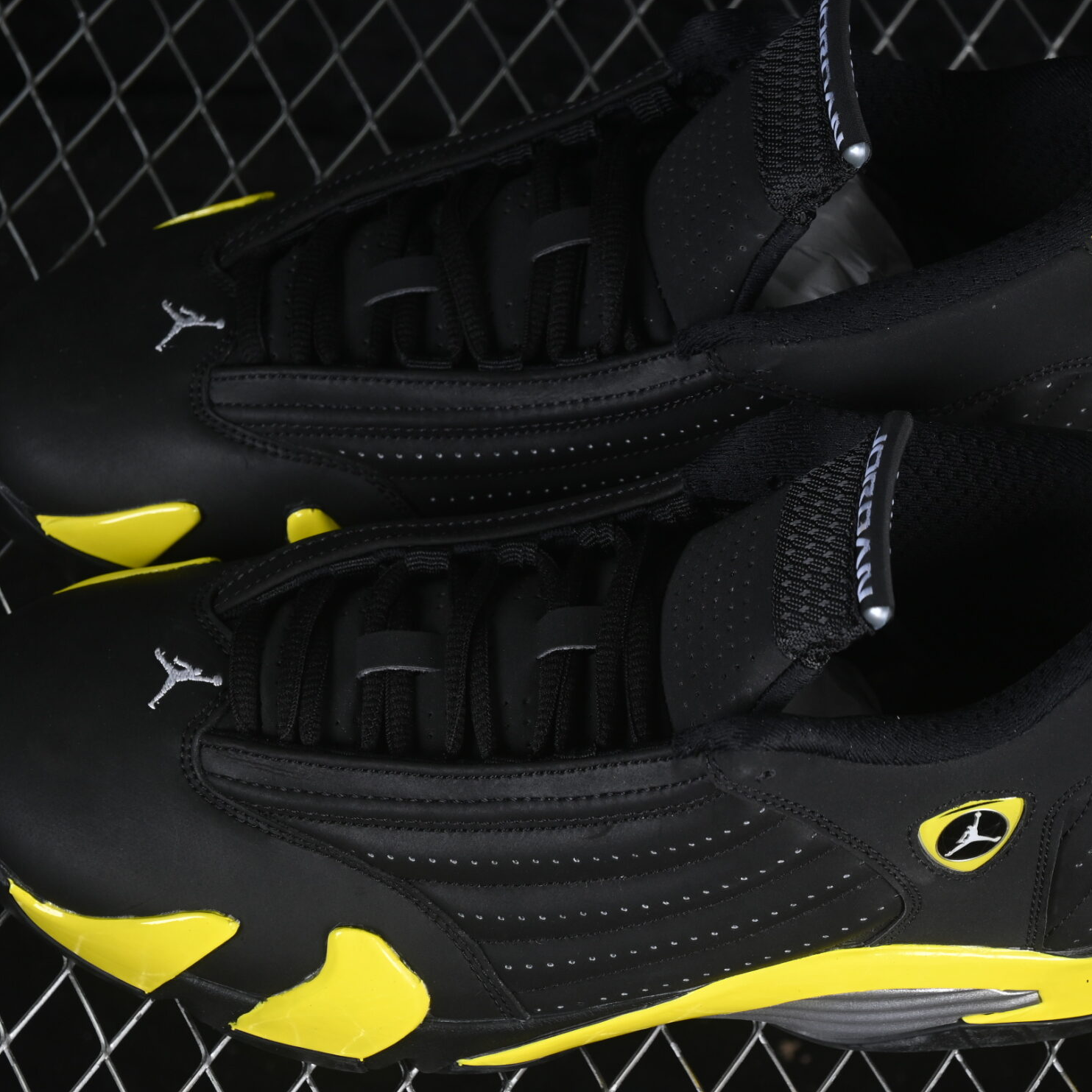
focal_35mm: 110
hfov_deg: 15.8
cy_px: 578
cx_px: 624
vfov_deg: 15.8
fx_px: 3926
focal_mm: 50
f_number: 6.3
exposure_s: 1/50
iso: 160
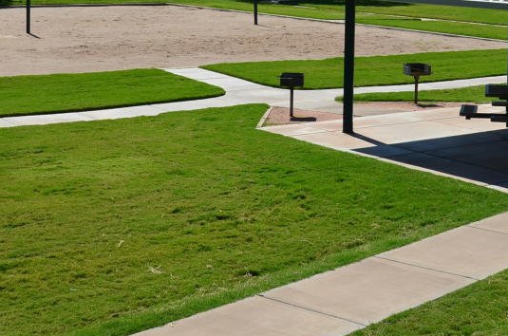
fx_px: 1098
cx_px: 308
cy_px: 8
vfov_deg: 17.1
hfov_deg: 26.0
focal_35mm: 78
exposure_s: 1/400
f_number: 11
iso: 200
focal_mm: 24
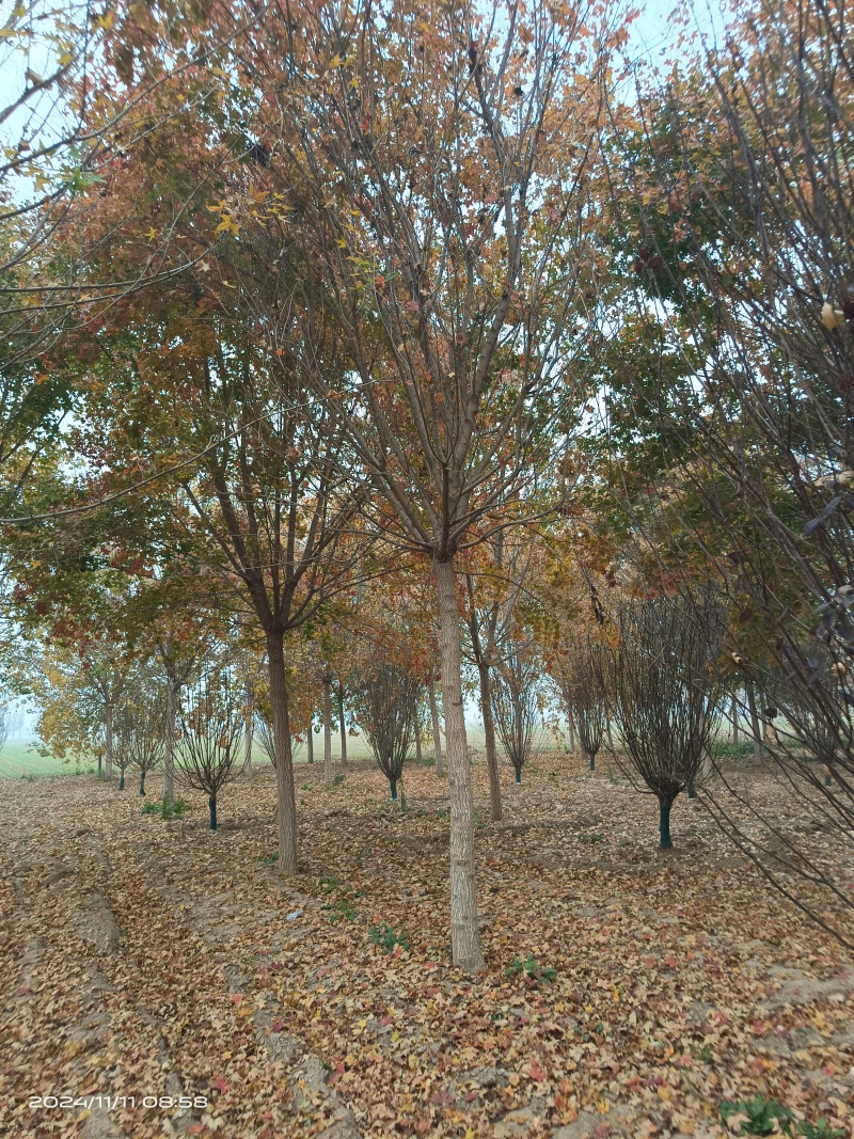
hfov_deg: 58.9
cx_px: 427
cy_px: 570
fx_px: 757
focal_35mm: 23
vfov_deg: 73.9
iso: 145
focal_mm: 5.59
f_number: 1.88
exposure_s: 1/100
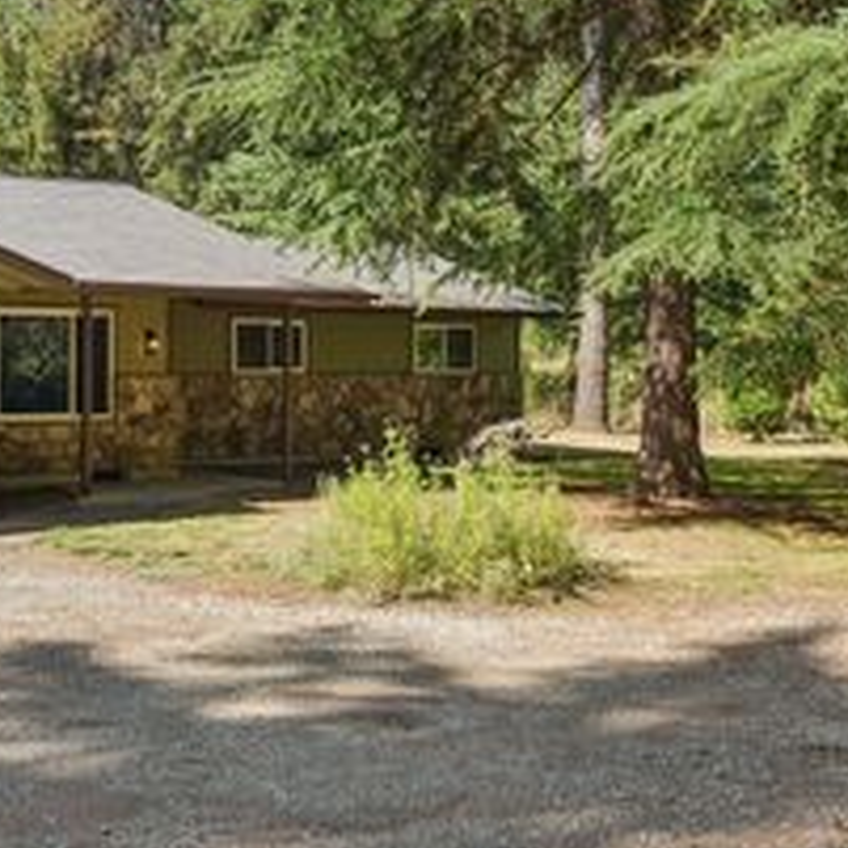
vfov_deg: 31.1
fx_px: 1524
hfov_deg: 30.4
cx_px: 177
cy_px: 373
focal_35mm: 55
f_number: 8
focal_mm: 26
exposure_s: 1/250
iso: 400
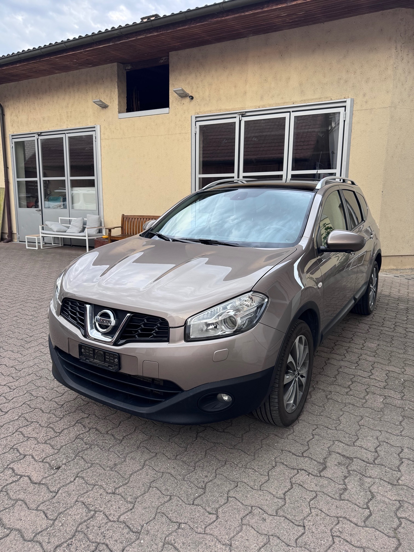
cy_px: 276
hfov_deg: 56.8
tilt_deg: -9.0
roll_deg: -0.5
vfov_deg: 71.6
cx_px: 207
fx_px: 383
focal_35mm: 24
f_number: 1.78
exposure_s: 1/121
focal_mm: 6.76
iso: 100
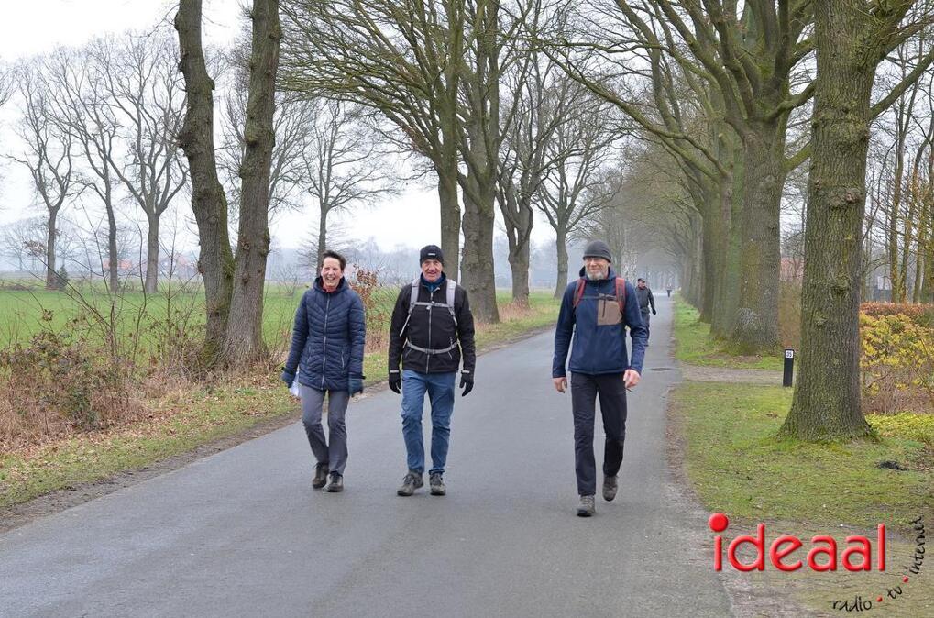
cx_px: 467
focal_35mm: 60
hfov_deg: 33.5
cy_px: 309
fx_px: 1553
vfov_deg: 22.5
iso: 400
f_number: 4.8
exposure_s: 1/90
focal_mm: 40
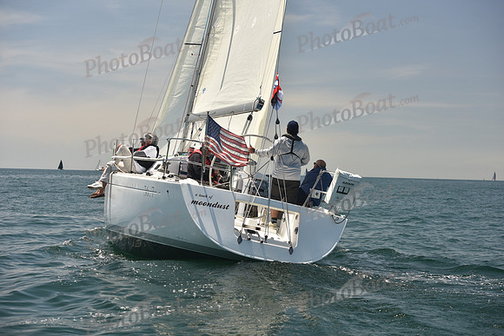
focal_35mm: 70
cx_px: 252
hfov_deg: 28.8
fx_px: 980
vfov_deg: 19.5
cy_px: 168
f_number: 5
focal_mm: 70
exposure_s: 1/800
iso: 250
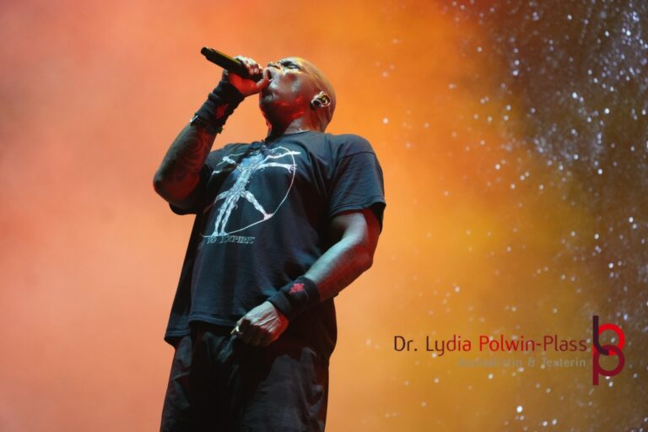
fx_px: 2646
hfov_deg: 14.0
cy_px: 216
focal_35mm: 147
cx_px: 324
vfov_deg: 9.3
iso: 4000
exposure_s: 1/160
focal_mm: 98
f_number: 5.6
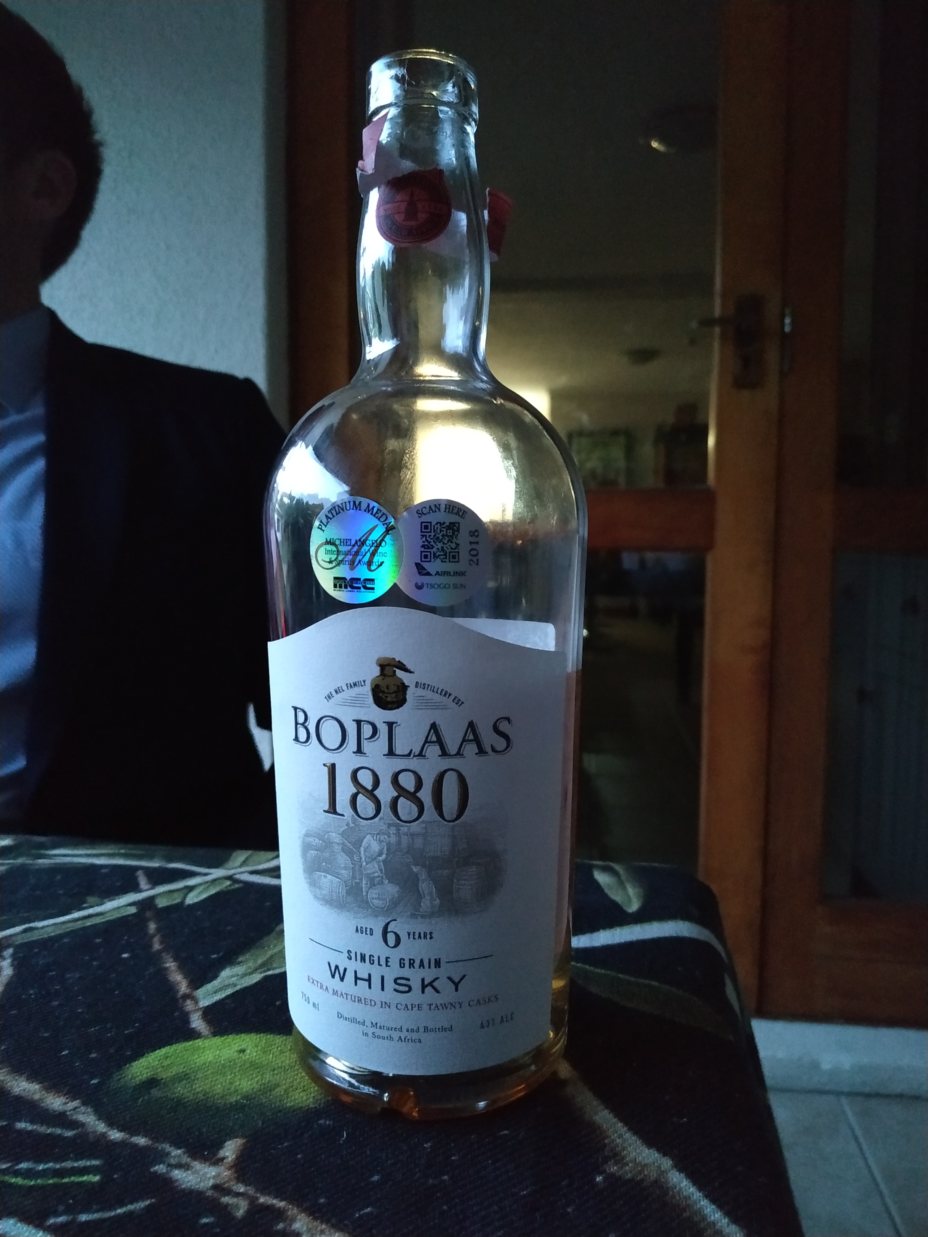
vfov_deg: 71.6
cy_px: 618
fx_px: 858
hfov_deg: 56.8
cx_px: 464
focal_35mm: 24
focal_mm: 3.94
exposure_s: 1/17
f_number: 1.9
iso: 2500
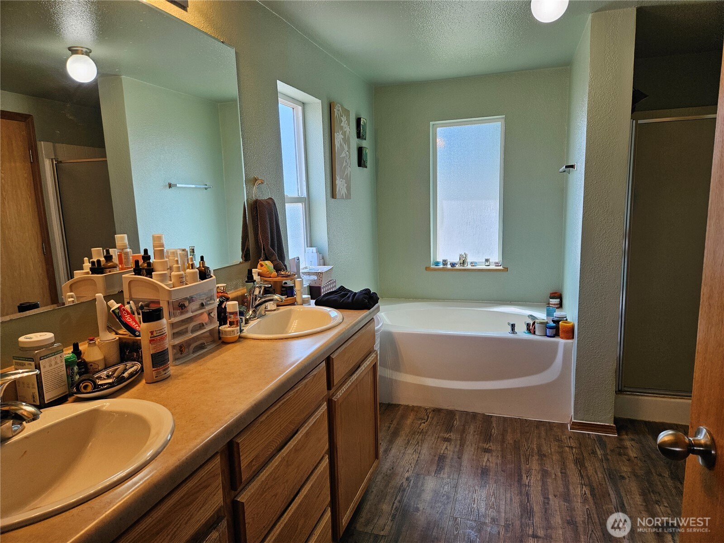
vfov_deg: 58.9
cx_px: 362
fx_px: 481
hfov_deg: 73.9
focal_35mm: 23
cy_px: 272
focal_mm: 5.4
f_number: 1.8
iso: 40
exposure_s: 1/120
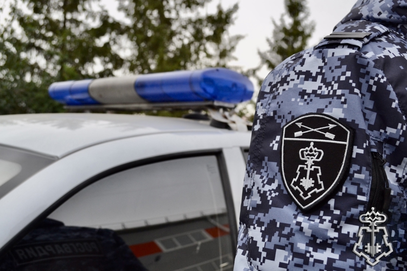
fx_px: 441
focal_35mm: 39
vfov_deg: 34.2
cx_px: 204
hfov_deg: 49.6
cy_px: 136
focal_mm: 26
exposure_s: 1/125
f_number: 5.6
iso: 360
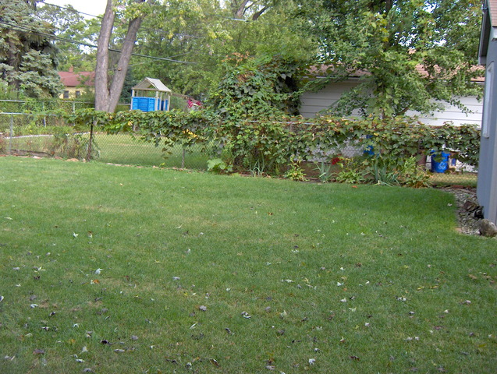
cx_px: 248
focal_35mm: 39
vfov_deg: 36.9
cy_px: 187
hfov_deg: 47.8
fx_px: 561
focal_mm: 8
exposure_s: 1/280
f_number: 2.8
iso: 100
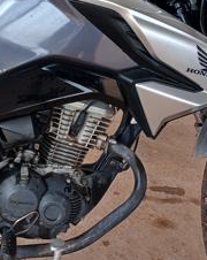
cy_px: 107
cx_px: -8
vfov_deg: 26.4
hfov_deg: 20.4
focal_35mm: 72
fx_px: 553
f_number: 1.8
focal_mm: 3.98
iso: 20
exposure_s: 1/134
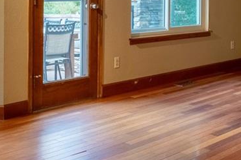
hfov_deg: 29.2
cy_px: -6
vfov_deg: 19.1
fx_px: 462
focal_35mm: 69
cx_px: 148
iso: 800
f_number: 8
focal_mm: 16
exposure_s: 1/500
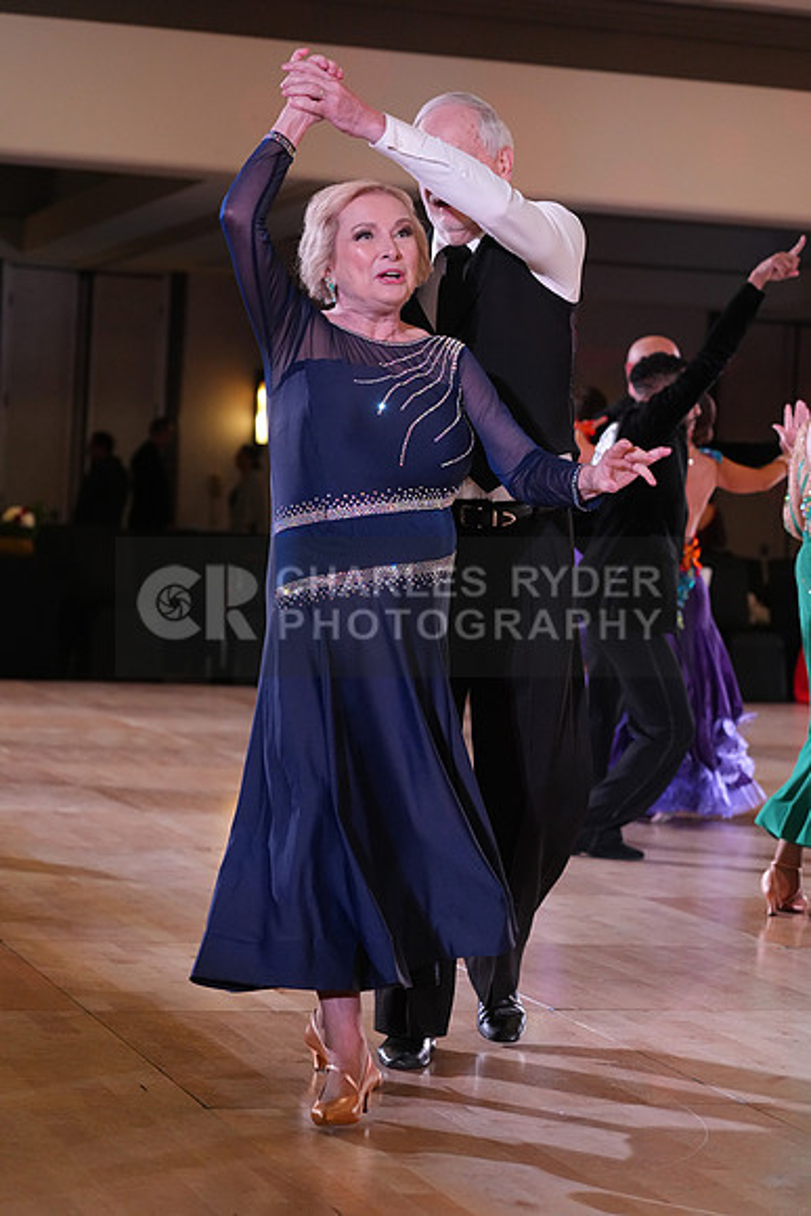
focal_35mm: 84
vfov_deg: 24.2
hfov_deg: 16.3
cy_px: 608
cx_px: 406
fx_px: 2837
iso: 3200
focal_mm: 84
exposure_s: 1/250
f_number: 4.5
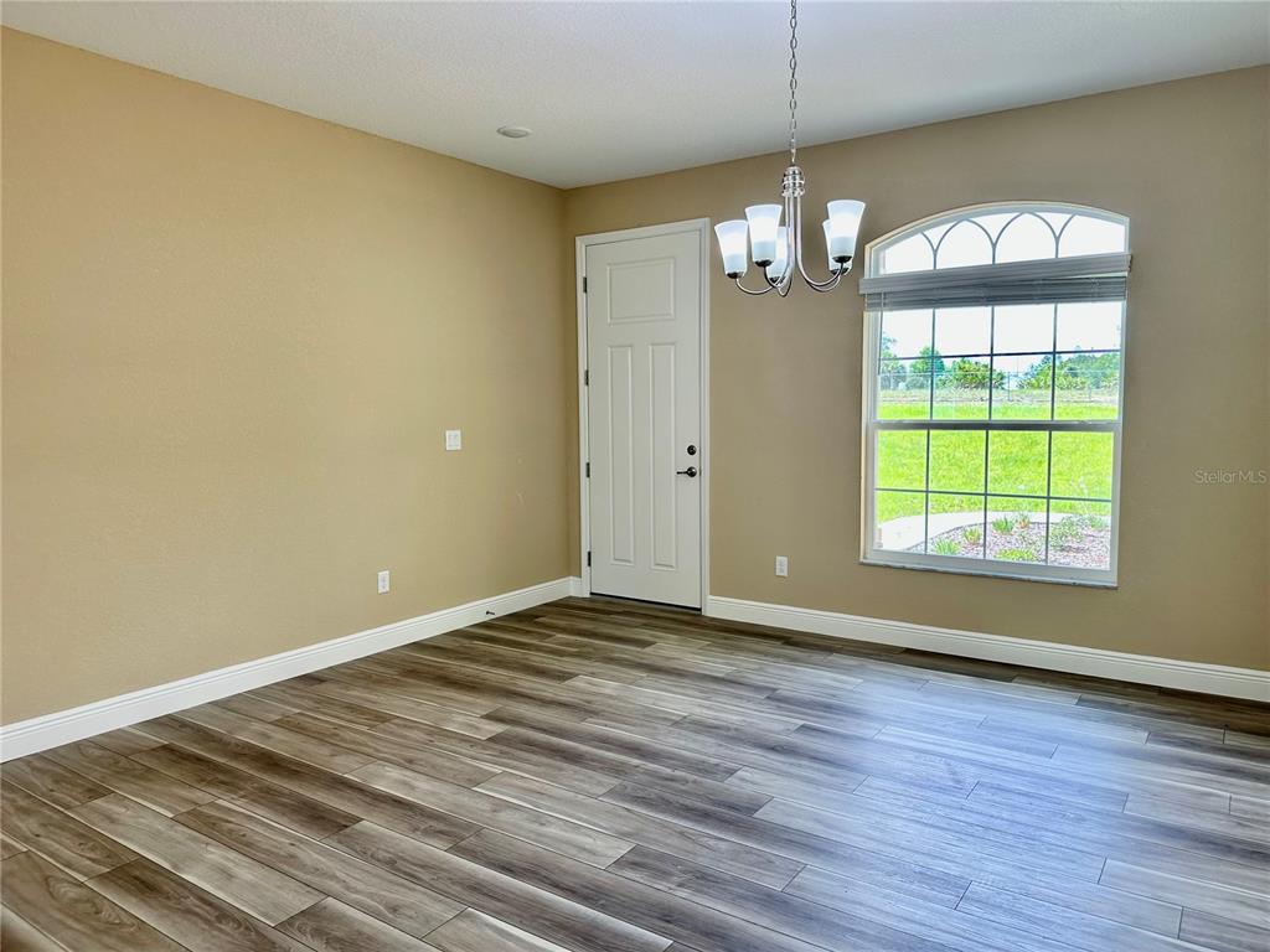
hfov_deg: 71.6
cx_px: 635
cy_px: 476
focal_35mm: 24
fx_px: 881
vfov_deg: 56.8
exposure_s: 1/164
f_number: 1.78
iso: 100
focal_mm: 6.86
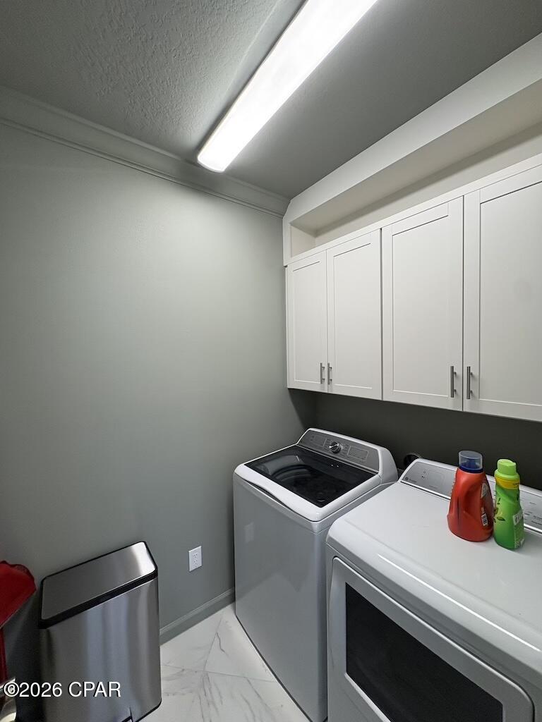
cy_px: 361
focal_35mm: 14
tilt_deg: -0.3
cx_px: 271
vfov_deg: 102.1
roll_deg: +0.4
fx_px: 292
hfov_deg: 85.7
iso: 125
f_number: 2.2
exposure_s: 1/120
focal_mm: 2.22
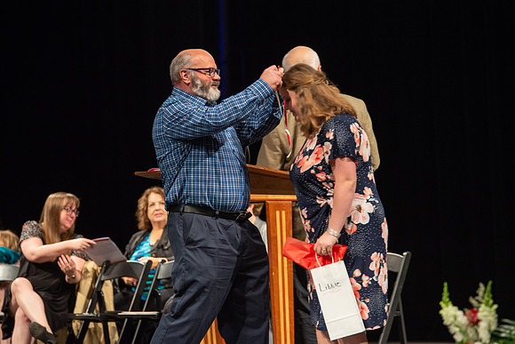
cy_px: 149
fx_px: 2753
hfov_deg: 10.7
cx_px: 235
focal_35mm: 192
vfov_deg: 7.1
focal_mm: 170
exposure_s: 1/100
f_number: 4
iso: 1600
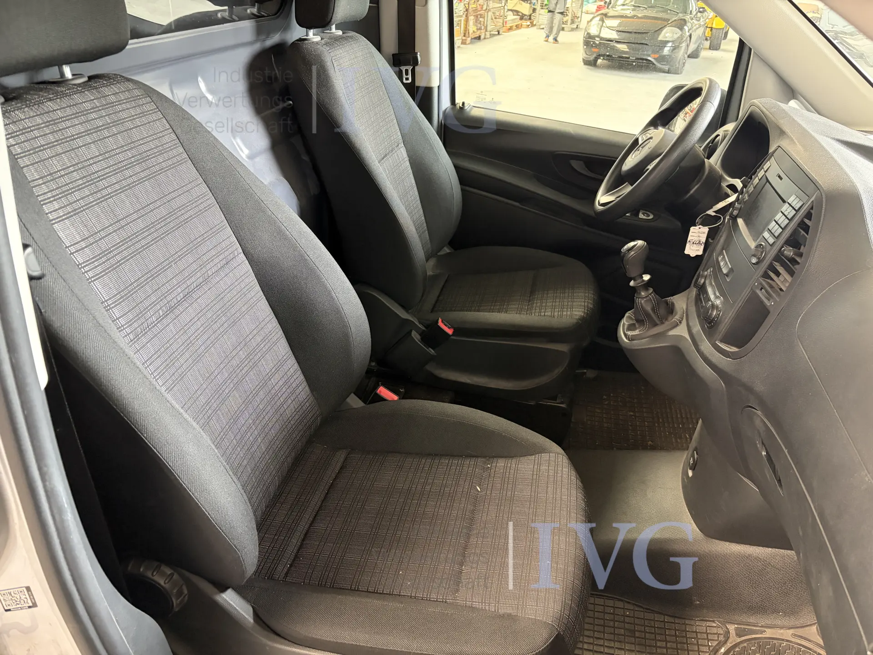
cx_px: 436
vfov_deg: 53.1
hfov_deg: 67.3
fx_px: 656
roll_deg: -3.1
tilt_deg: -29.1
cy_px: 328
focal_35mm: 26
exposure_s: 1/48
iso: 500
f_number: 1.6
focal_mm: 5.96
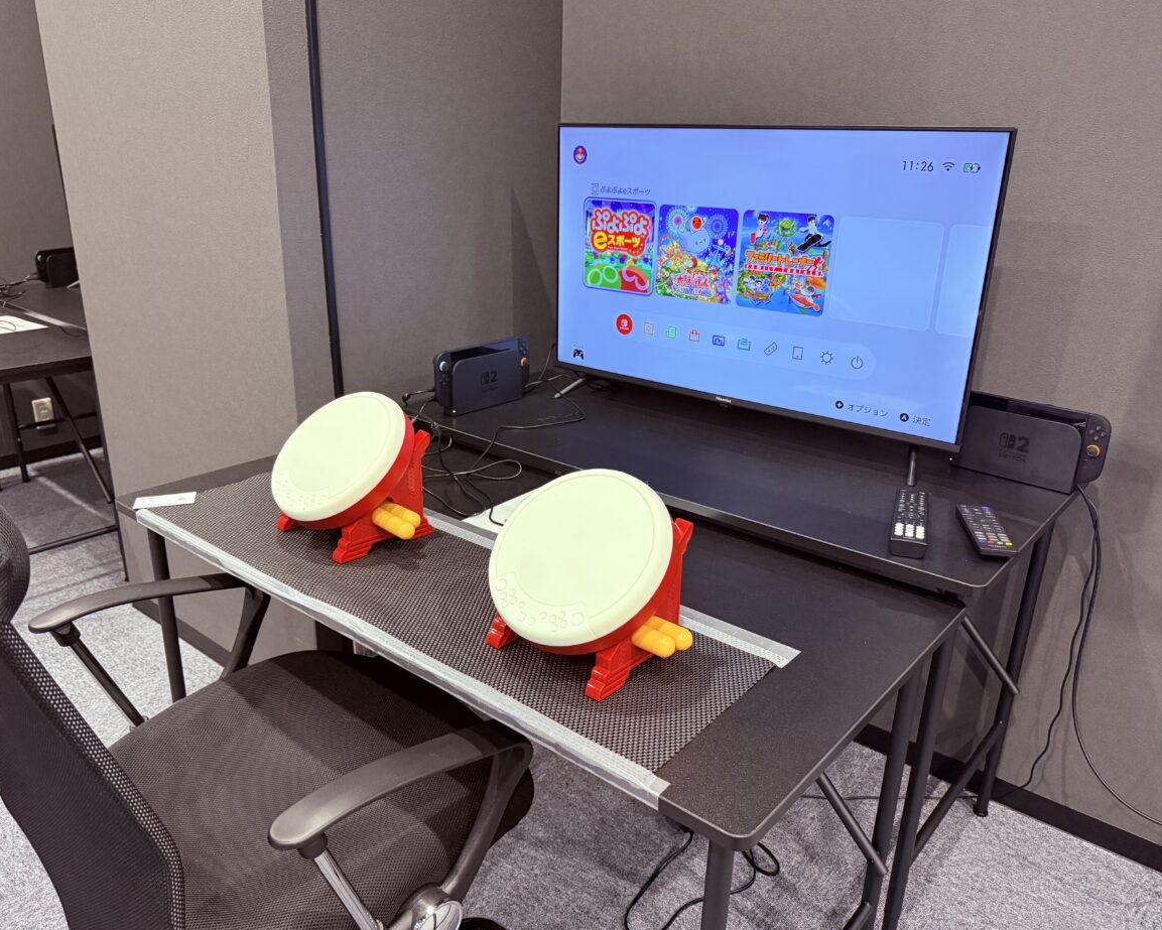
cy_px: 478
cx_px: 562
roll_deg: -1.4
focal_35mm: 26
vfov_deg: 54.9
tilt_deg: -20.3
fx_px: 894
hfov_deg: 66.0
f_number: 1.78
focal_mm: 6.76
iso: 500
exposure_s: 1/45
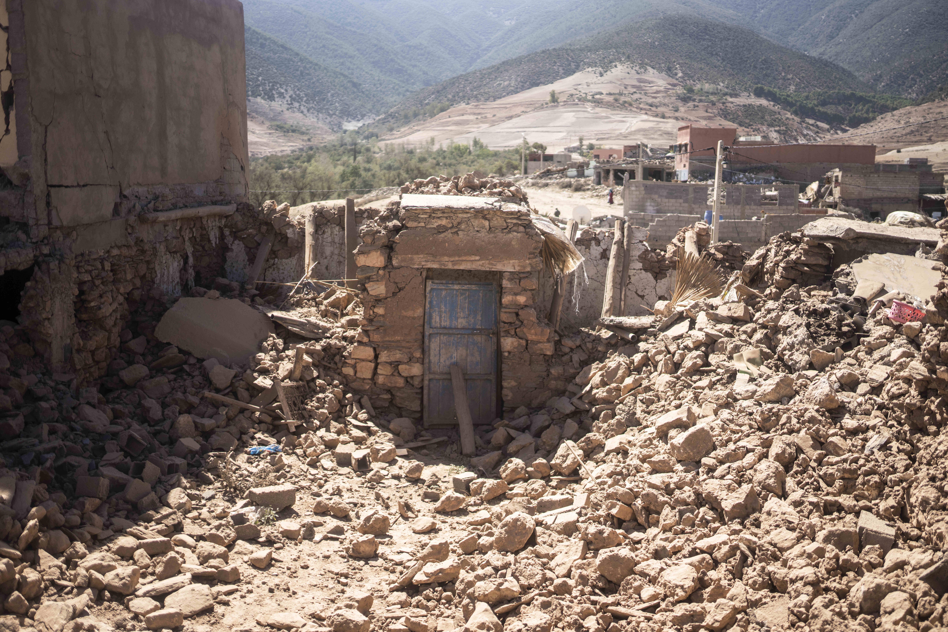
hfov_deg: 54.4
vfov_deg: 37.9
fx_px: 922
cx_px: 474
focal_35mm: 35
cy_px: 316
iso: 250
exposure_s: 1/8000
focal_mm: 35
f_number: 1.6
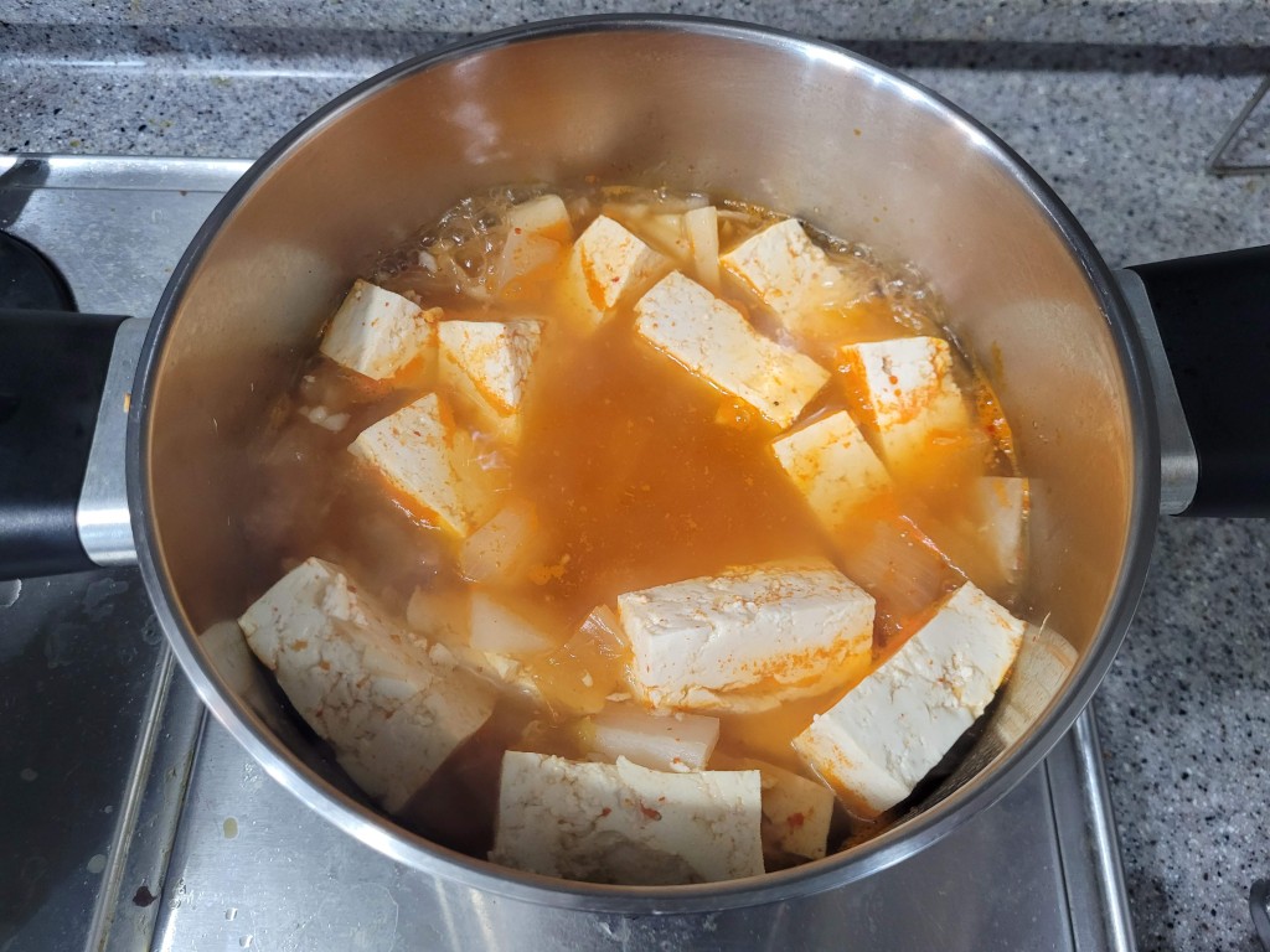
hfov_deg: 67.3
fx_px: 954
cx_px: 635
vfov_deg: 53.1
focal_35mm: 26
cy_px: 476
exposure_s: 1/40
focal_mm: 5.4
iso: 320
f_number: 1.8
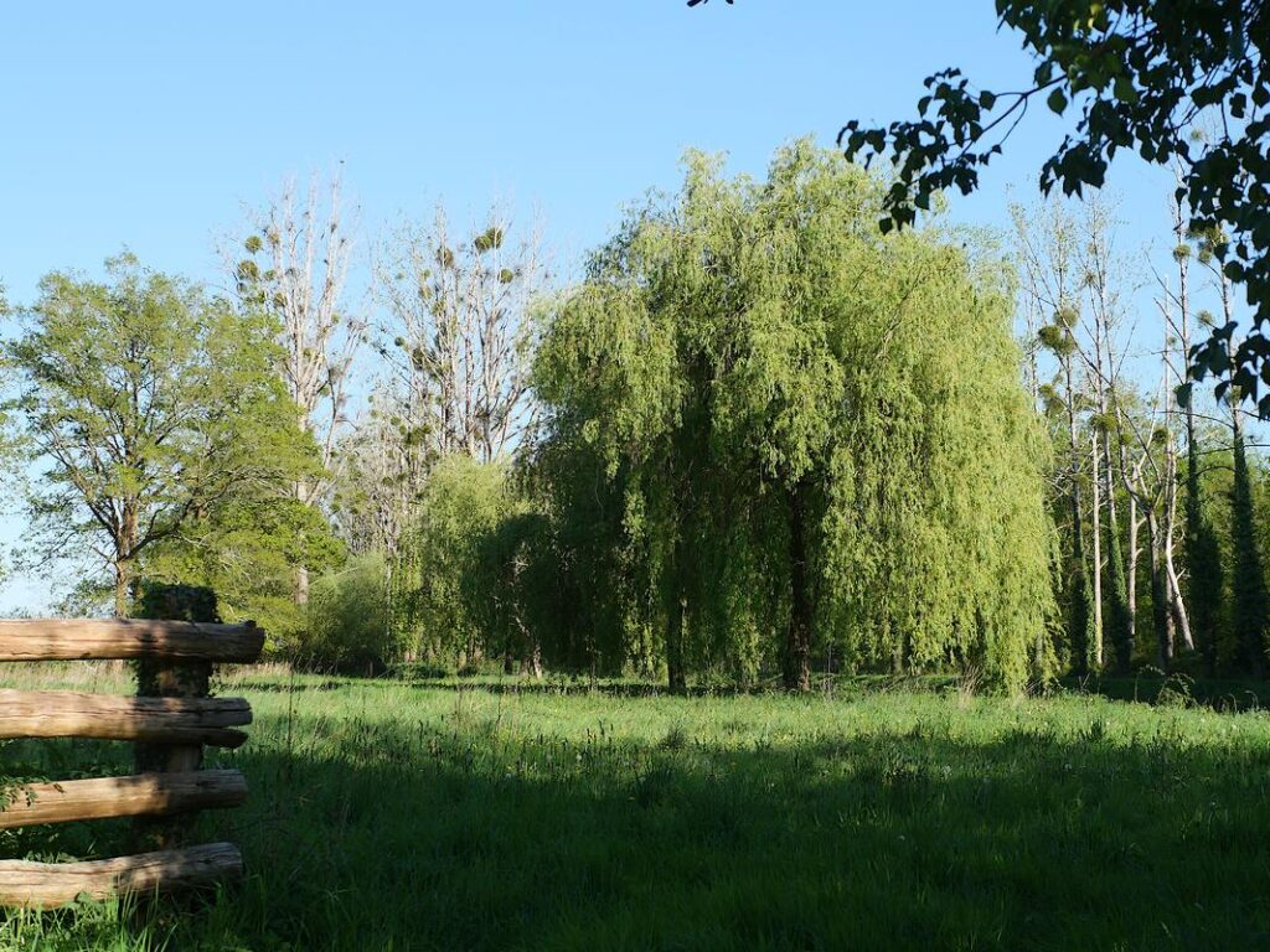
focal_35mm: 50
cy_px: 476
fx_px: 1834
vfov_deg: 29.1
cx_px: 635
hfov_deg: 38.2
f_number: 4
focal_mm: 25
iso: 200
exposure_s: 1/800
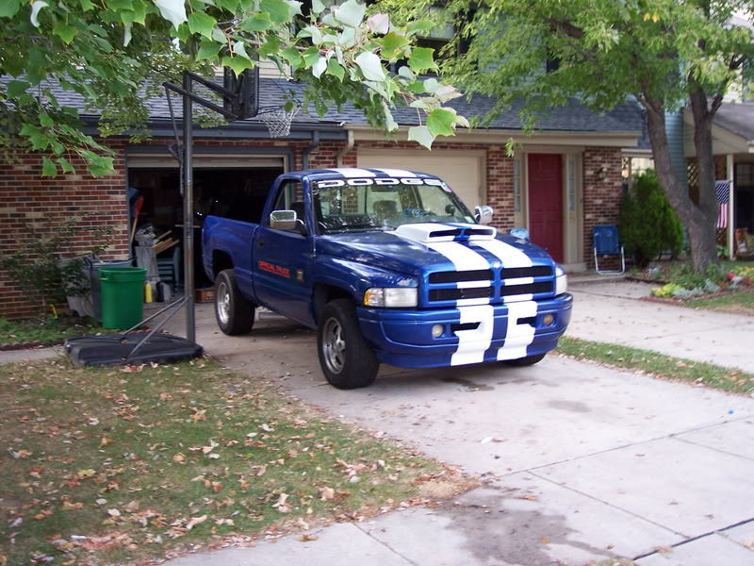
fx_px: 849
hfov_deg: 47.9
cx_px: 377
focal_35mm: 39
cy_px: 283
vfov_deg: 36.8
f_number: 2.8
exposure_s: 1/60
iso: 140
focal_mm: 8
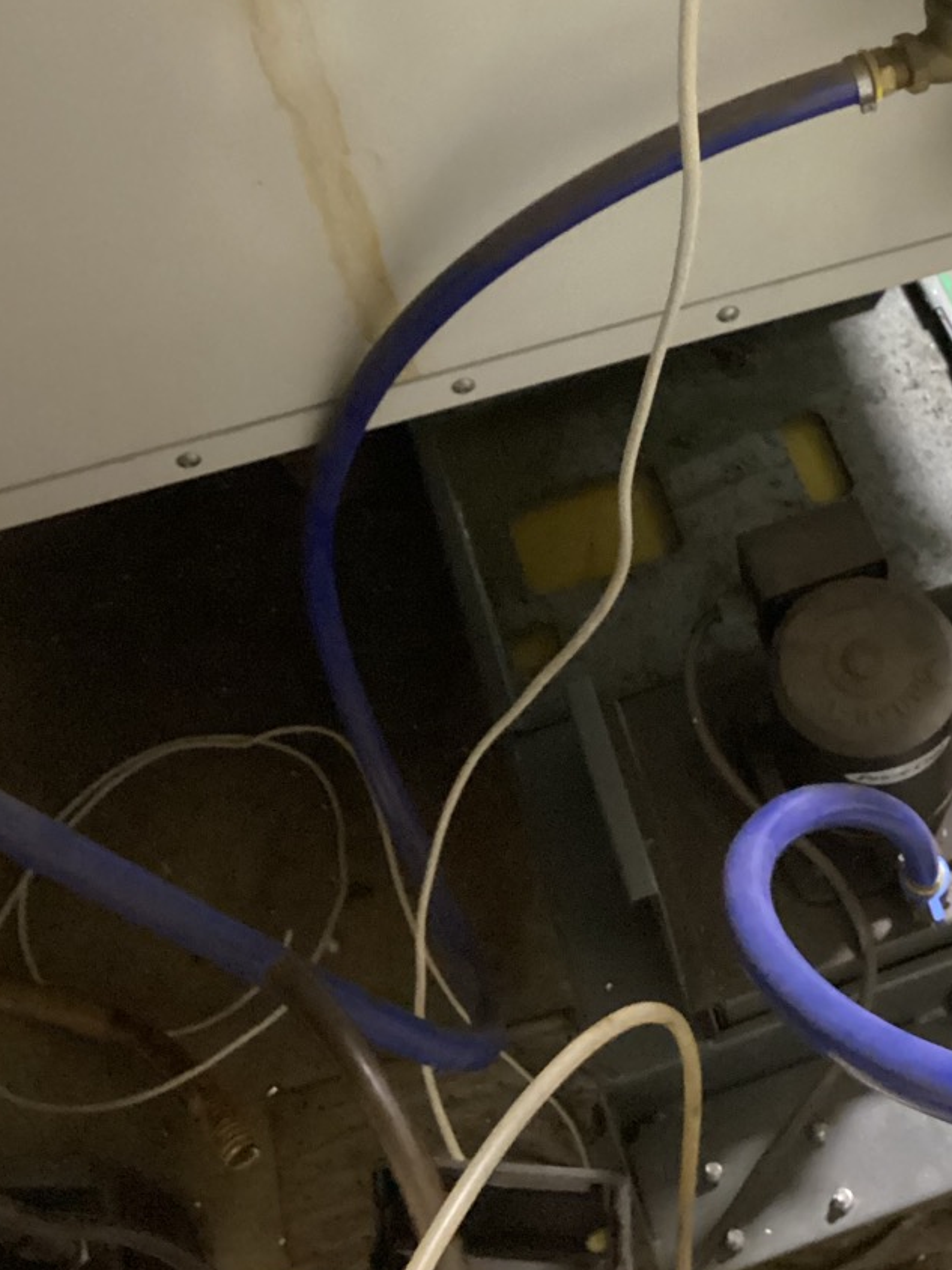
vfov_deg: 39.5
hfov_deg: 30.5
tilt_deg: -53.3
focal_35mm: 47
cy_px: 346
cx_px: 690
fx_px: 1723
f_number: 2.4
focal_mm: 3.3
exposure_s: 1/24
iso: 640
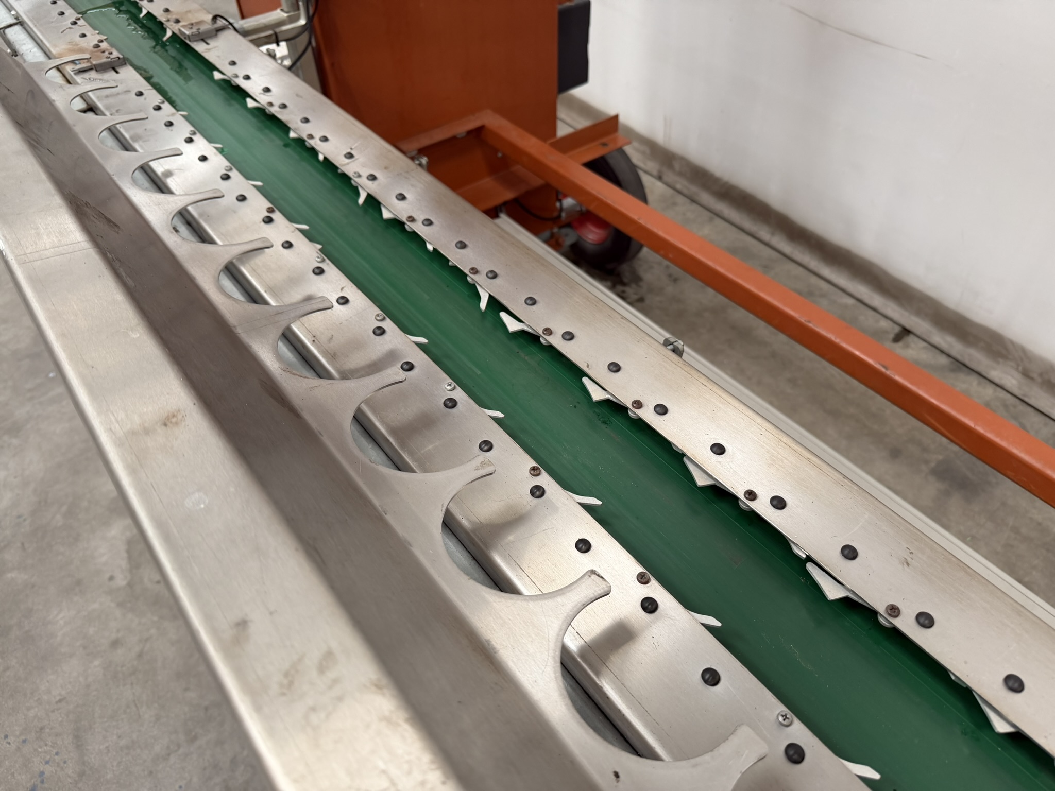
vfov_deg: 56.8
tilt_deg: -46.6
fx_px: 731
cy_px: 396
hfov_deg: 71.6
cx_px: 528
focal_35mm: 24
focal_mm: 6.76
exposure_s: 1/50
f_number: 1.78
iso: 160
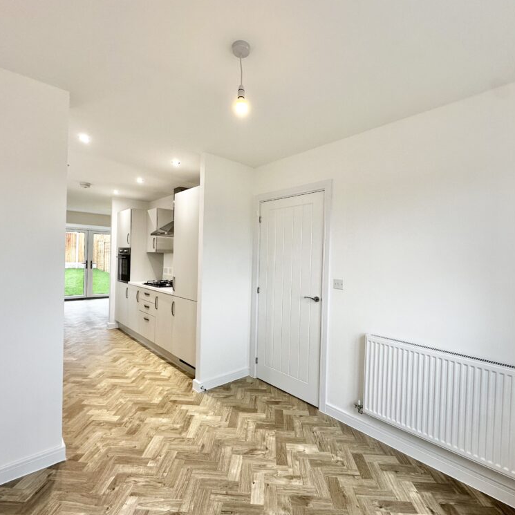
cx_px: 259
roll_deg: -1.5
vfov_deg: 84.0
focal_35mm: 17
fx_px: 286
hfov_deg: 84.0
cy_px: 261
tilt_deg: -0.6
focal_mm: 2.22
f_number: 2.2
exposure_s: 1/99
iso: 100
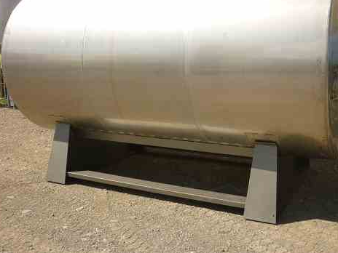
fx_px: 391
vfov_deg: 35.8
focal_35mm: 40
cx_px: 211
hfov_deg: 46.4
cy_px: 100
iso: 80
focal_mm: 5.2
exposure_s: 1/640
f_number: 4
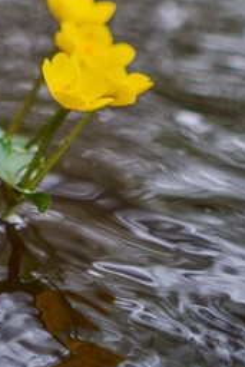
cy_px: -242
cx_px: -90
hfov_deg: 10.2
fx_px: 1335
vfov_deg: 14.2
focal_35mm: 131
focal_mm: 35
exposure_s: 1/1250
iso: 100
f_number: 1.8
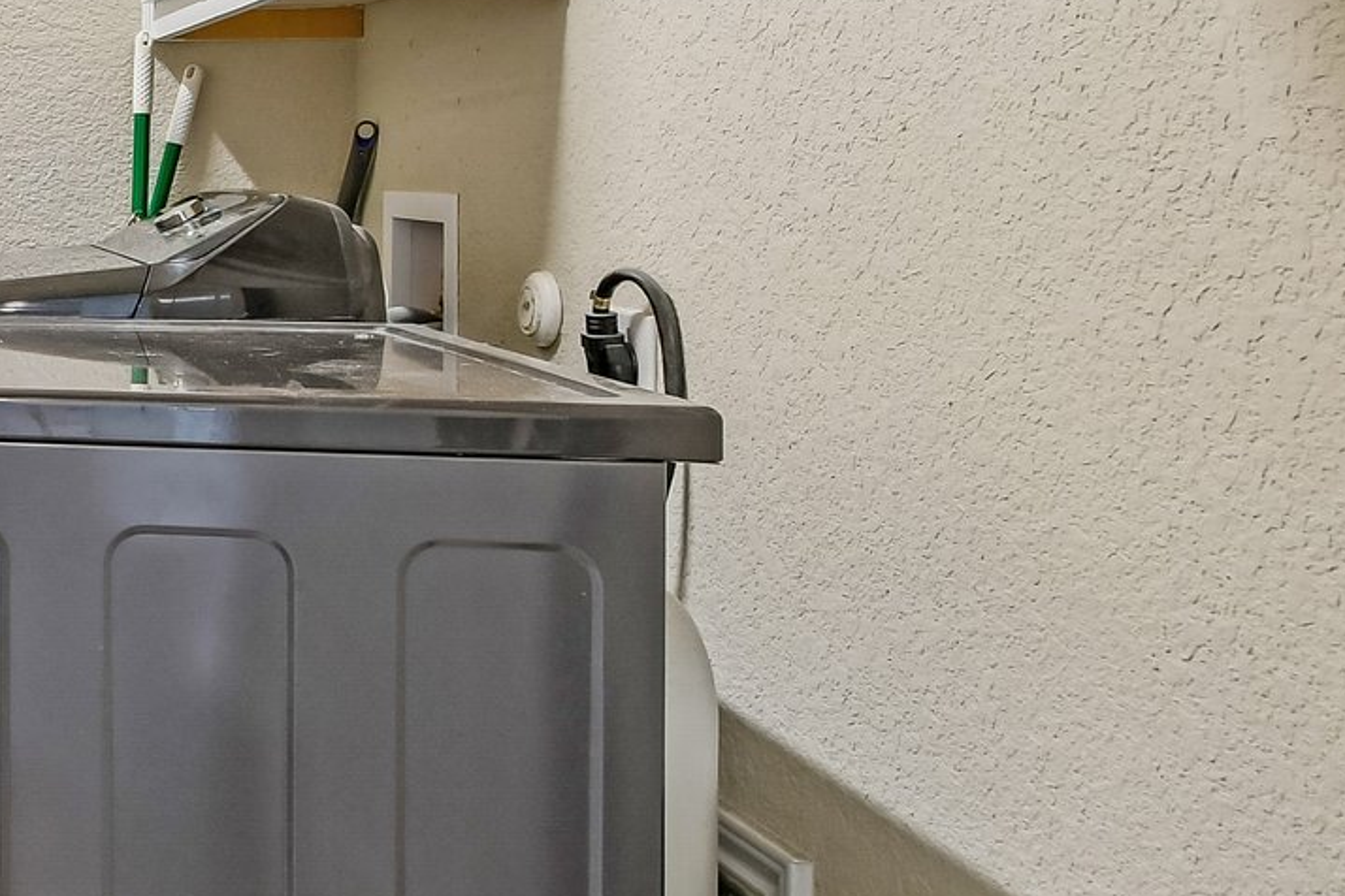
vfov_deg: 29.6
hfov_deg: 30.7
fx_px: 1606
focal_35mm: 43
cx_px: -559
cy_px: 54
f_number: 8
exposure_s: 1/6
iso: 400
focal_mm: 10
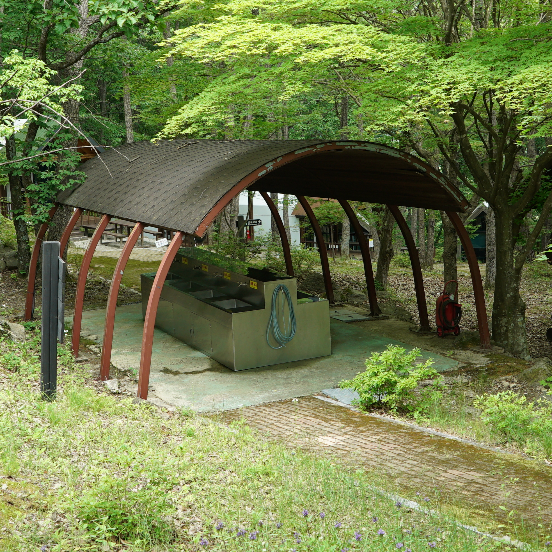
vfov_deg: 30.9
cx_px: 275
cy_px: 187
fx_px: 992
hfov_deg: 31.1
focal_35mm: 55
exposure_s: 1/80
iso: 320
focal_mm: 30
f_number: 7.1
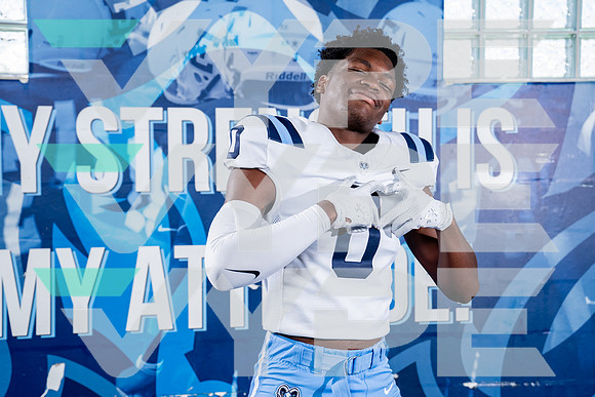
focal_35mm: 63
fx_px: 1044
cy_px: 198
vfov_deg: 21.5
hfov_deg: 31.8
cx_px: 298
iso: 100
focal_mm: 61
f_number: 4
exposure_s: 1/250
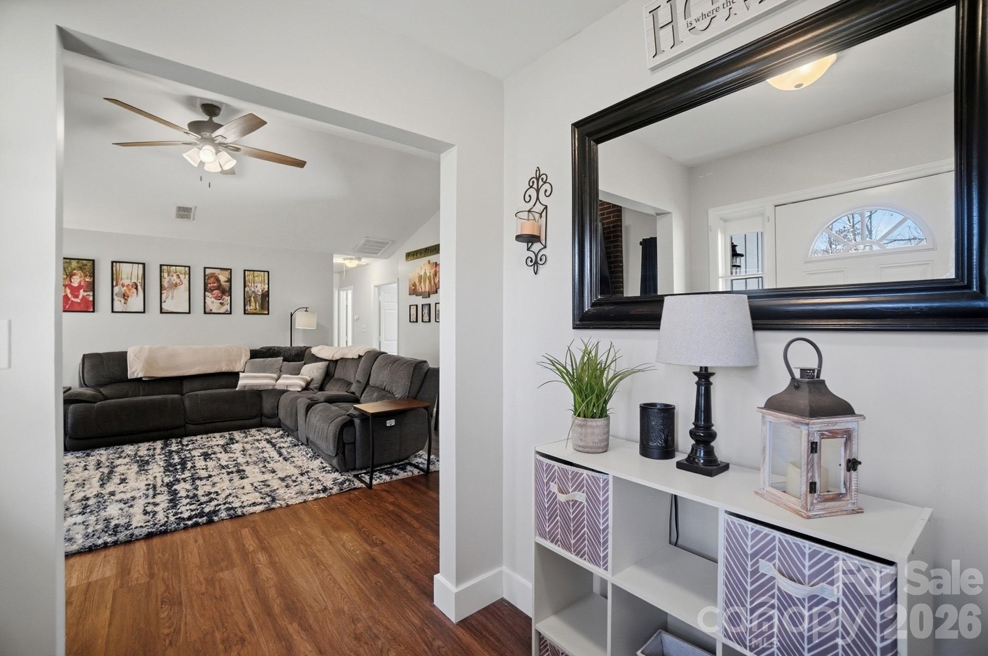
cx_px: 494
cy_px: 328
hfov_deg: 100.5
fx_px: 411
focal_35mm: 15
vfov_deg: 77.2
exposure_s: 1/125
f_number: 4
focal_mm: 10
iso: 100
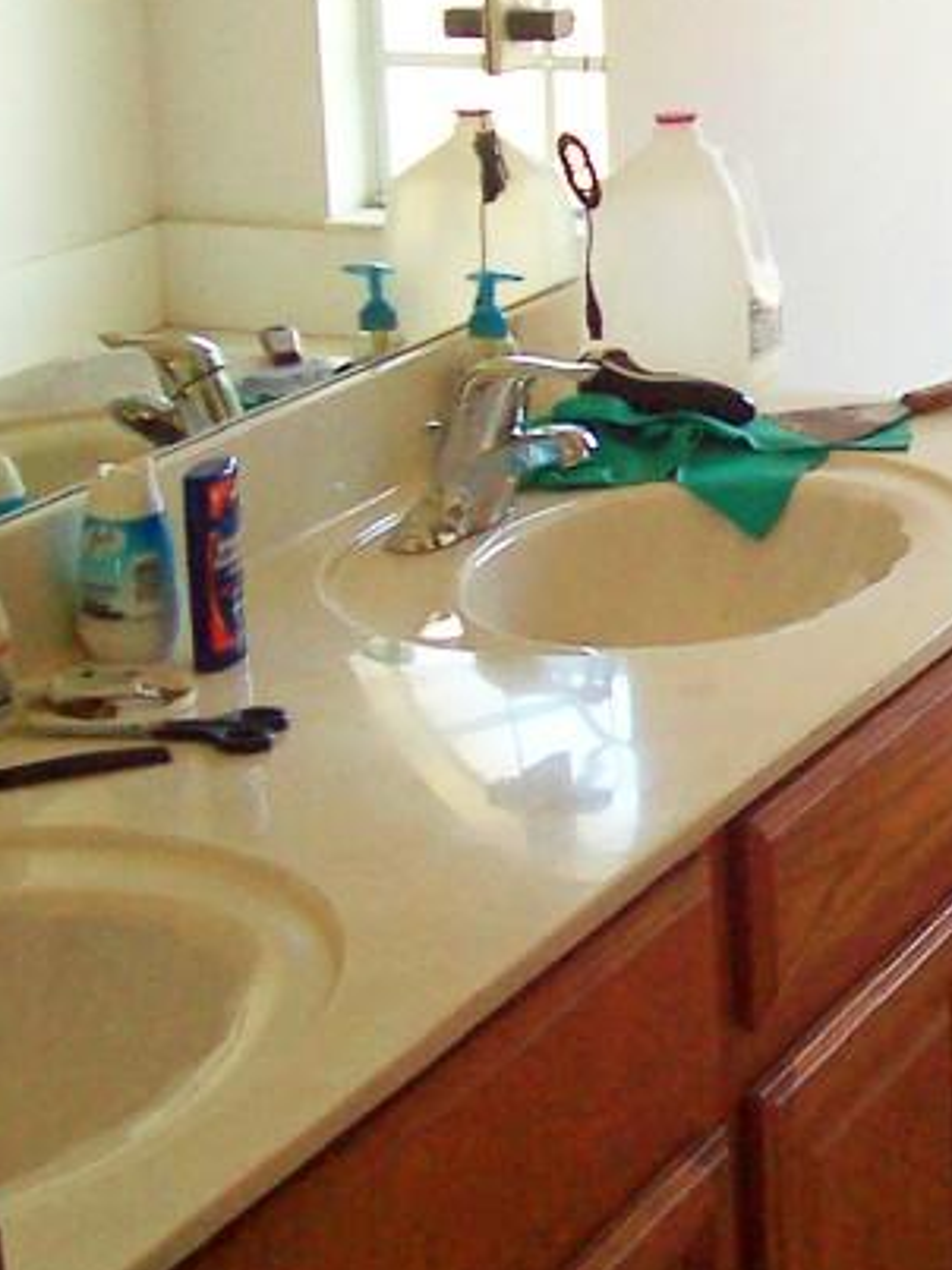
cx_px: 1081
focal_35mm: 94
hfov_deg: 15.3
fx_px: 3449
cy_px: 432
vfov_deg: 20.8
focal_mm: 5.6
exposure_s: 1/60
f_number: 2.8
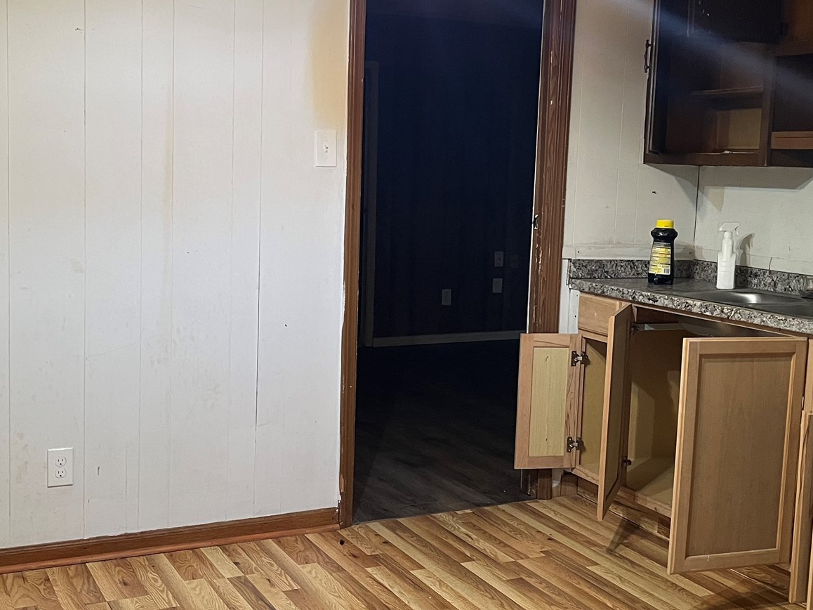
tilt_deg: -5.7
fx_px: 1080
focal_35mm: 46
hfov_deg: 41.2
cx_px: 431
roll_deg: -0.1
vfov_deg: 31.5
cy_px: 278
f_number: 1.6
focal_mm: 5.1
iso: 200
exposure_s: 1/60
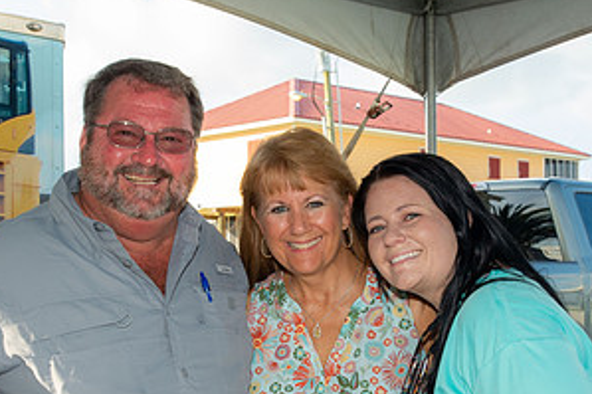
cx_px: 279
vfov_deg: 19.8
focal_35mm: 68
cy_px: 305
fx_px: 1118
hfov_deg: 29.7
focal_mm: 35
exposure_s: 1/160
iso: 200
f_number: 6.3
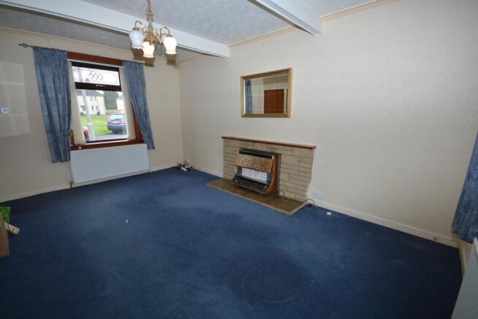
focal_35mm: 15
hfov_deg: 100.4
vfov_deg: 77.4
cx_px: 239
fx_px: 199
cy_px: 160
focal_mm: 10
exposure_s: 1/80
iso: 320
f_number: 5.6
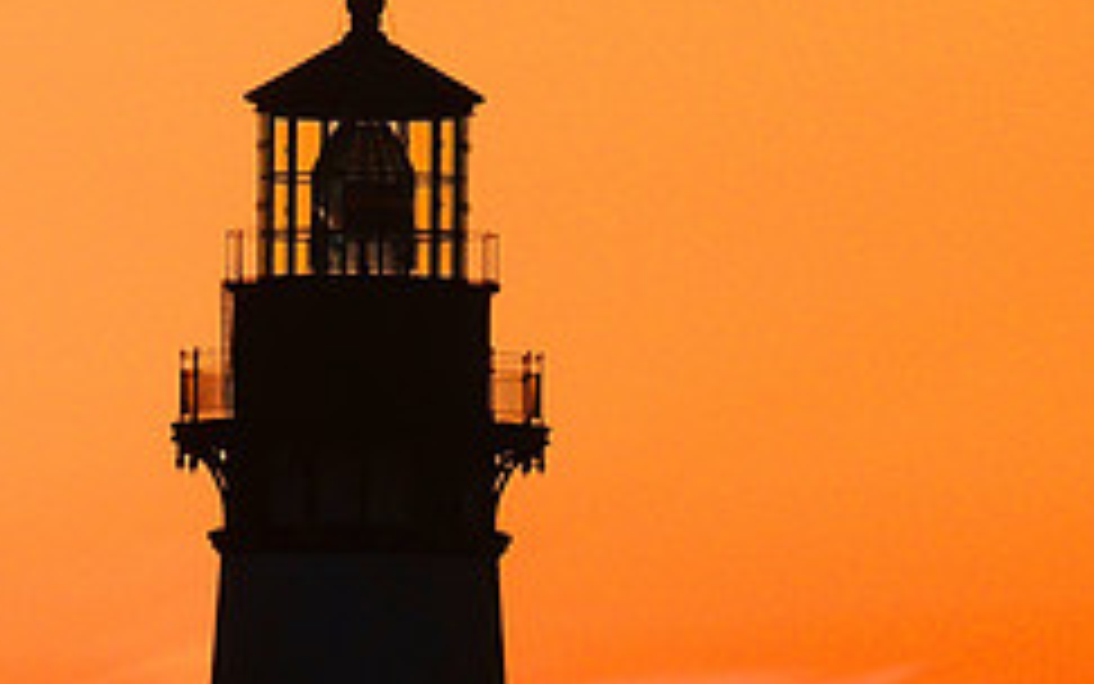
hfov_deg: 3.7
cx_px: 45
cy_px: 736
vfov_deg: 2.3
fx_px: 16969
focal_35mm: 569
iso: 200
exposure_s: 1/500
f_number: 4.6
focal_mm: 40.1
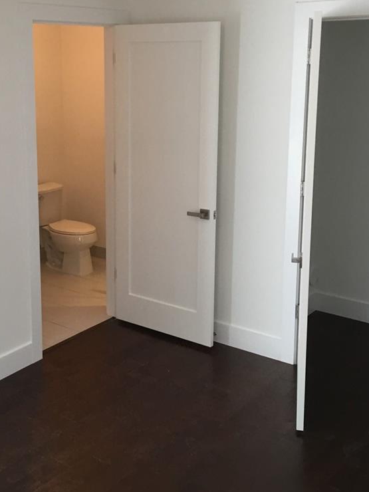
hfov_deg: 30.7
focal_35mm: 47
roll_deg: +0.3
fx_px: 668
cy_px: 192
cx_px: 124
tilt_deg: -7.5
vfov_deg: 40.2
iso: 32
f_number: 2.2
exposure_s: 1/15
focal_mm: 4.15
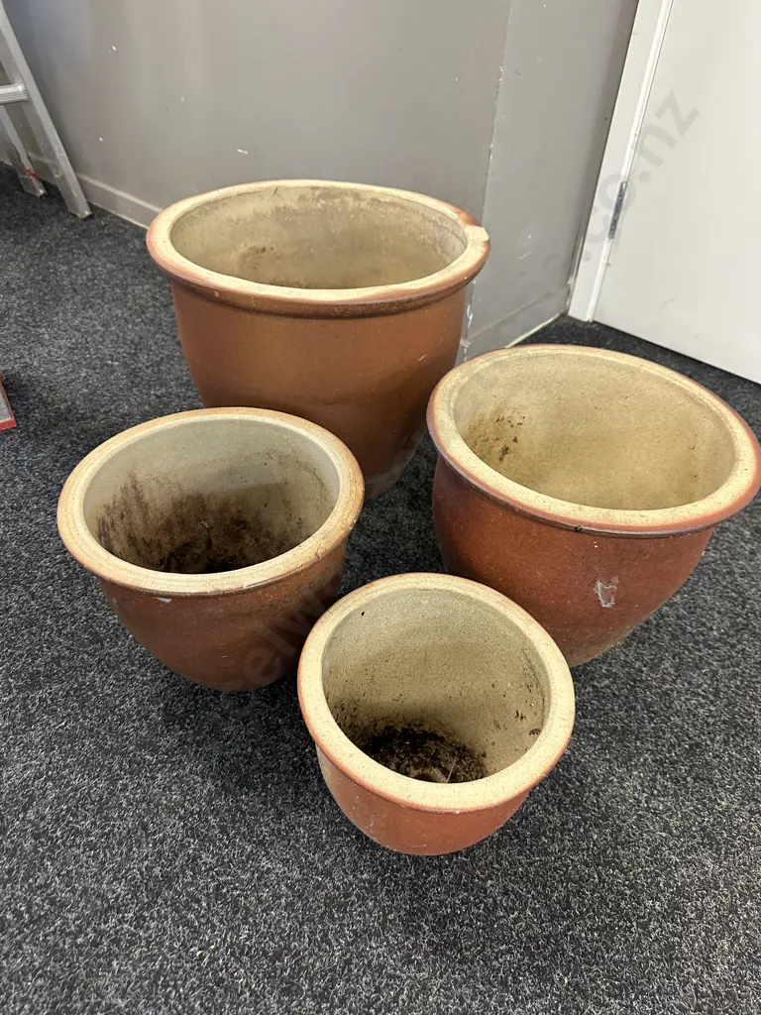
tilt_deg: -40.5
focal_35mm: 24
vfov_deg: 71.6
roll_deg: -4.5
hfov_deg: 56.8
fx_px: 703
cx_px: 380
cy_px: 508
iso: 320
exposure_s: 1/50
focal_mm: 6.86
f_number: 1.78
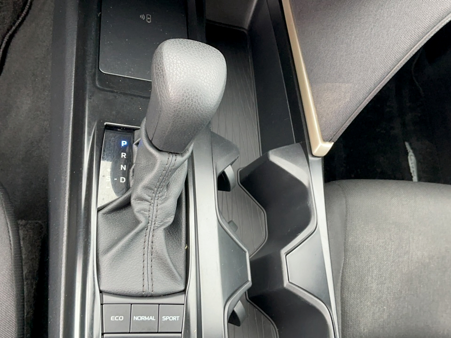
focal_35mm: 30
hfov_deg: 60.0
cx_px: 226
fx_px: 391
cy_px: 169
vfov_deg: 46.8
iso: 80
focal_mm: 3
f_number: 1.8
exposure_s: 1/60
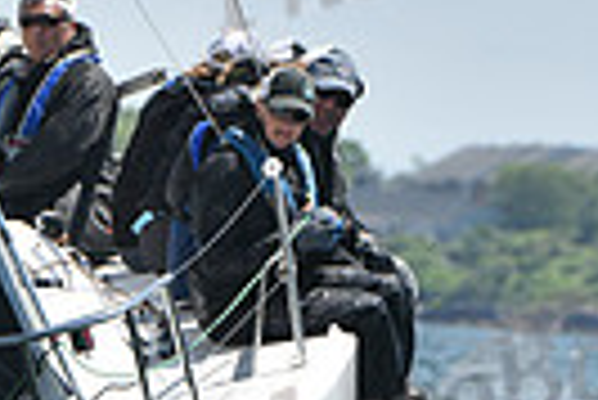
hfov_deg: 2.4
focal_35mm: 873
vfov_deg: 1.6
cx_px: -18
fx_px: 14517
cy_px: 213
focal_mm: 200
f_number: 6.3
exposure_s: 1/1250
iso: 250
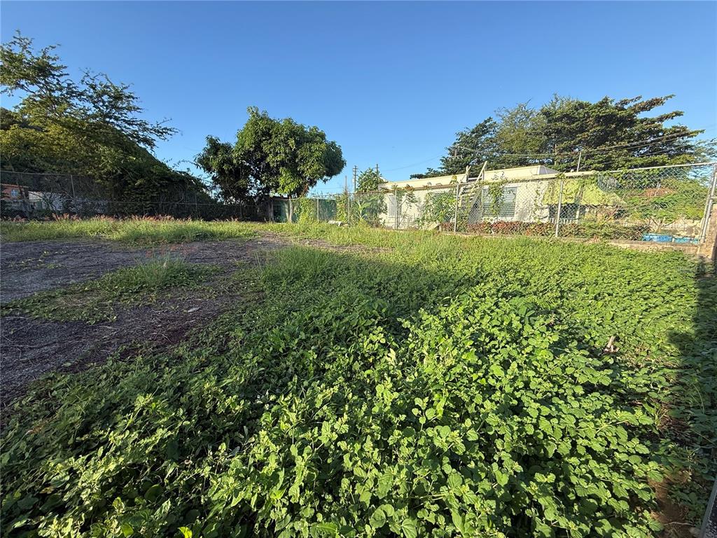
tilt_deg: -9.7
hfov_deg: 102.1
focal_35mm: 14
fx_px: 290
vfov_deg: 85.7
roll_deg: -0.2
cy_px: 269
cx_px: 358
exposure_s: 1/686
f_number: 2.2
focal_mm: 2.22
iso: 50
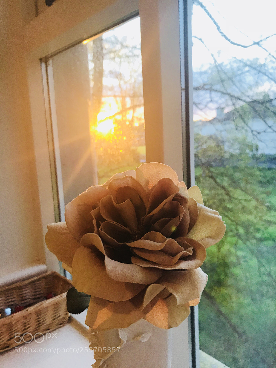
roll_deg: +3.0
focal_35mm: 28
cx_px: 138
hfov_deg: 49.7
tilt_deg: -7.7
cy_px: 184
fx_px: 298
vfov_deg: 63.4
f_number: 1.8
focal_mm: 3.99
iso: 32
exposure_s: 1/33
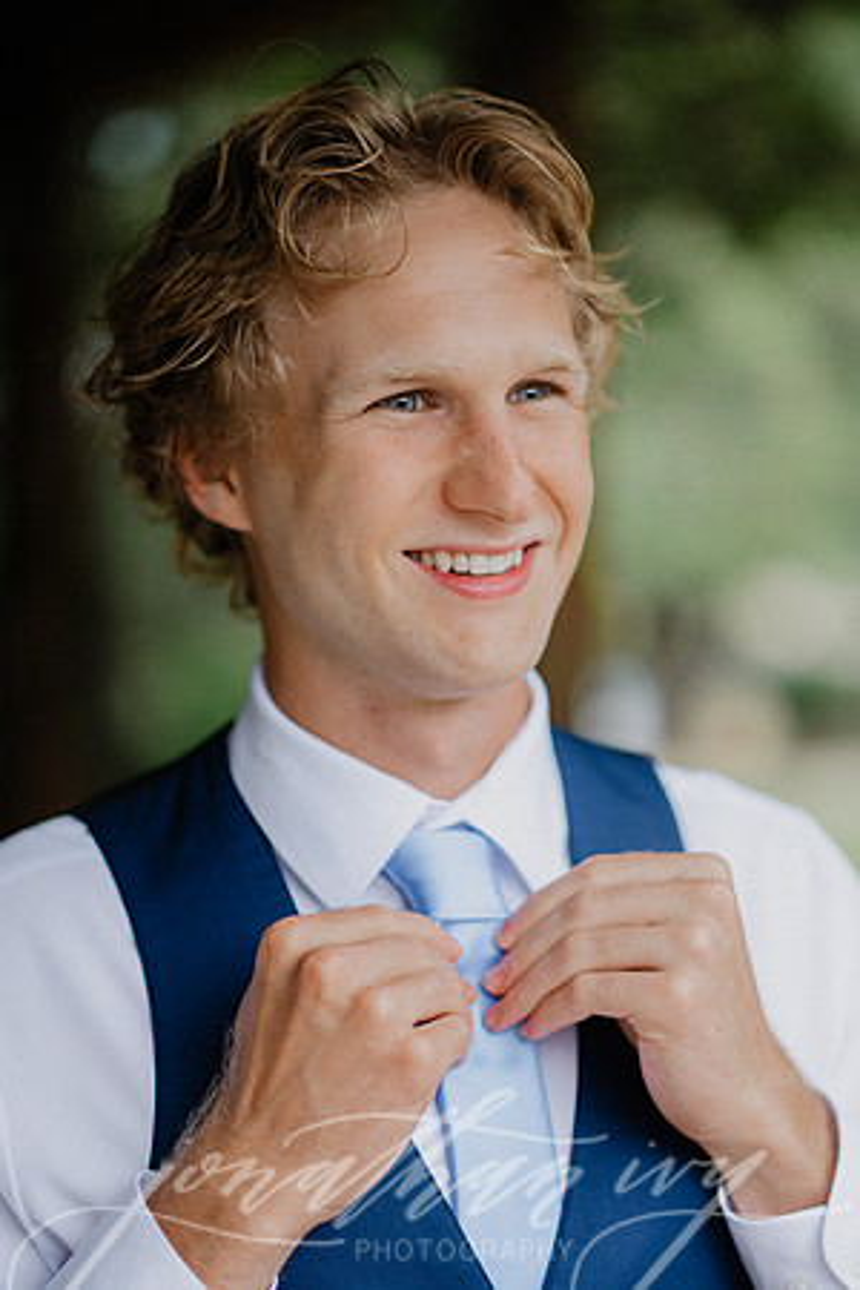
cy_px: 645
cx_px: 430
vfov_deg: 23.9
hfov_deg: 16.1
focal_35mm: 85
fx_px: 3046
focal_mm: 85
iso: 200
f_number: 2
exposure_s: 1/1600
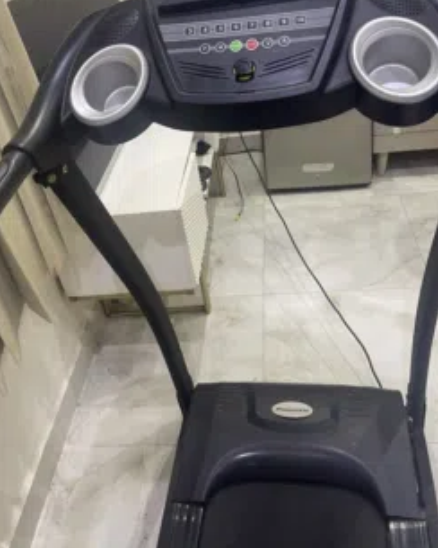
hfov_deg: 45.8
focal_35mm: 32
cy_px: 196
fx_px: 519
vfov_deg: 54.8
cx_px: 208
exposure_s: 1/50
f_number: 1.6
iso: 125
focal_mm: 5.1
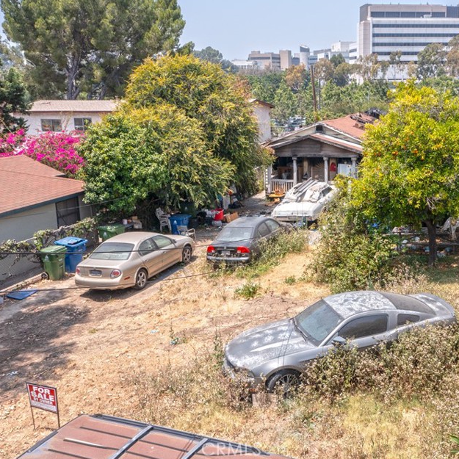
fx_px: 585
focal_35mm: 39
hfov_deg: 42.1
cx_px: 316
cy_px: 209
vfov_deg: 42.8
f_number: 6.3
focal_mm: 10.26
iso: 100
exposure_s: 1/400
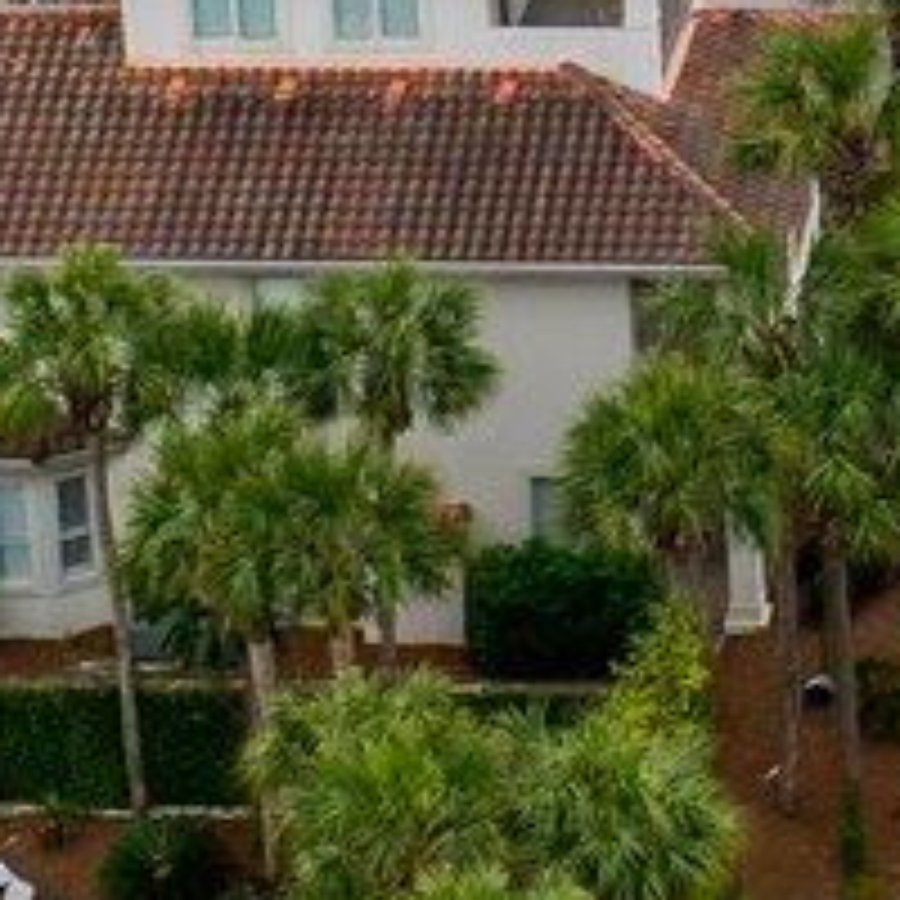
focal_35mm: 217
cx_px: 1544
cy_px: -610
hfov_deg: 7.8
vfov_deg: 7.9
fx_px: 6383
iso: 100
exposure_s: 1/320
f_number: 2.8
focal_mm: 12.29
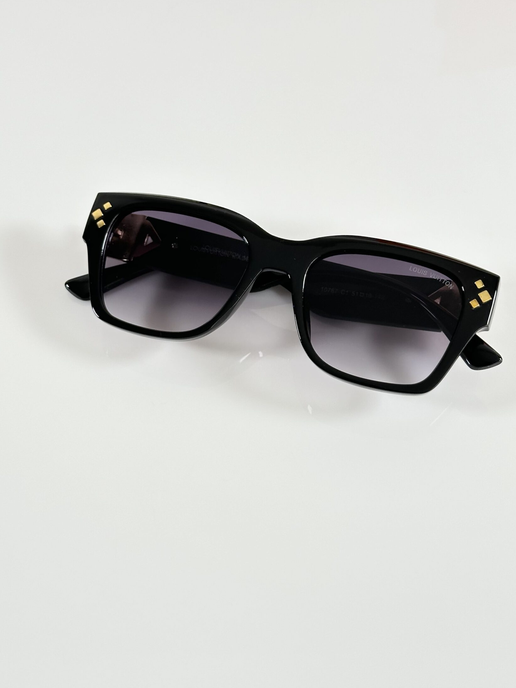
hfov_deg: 26.1
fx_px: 1113
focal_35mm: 56
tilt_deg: -54.9
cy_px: 302
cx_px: 276
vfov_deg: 34.3
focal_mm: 6.86
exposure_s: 1/121
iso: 80
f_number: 1.78
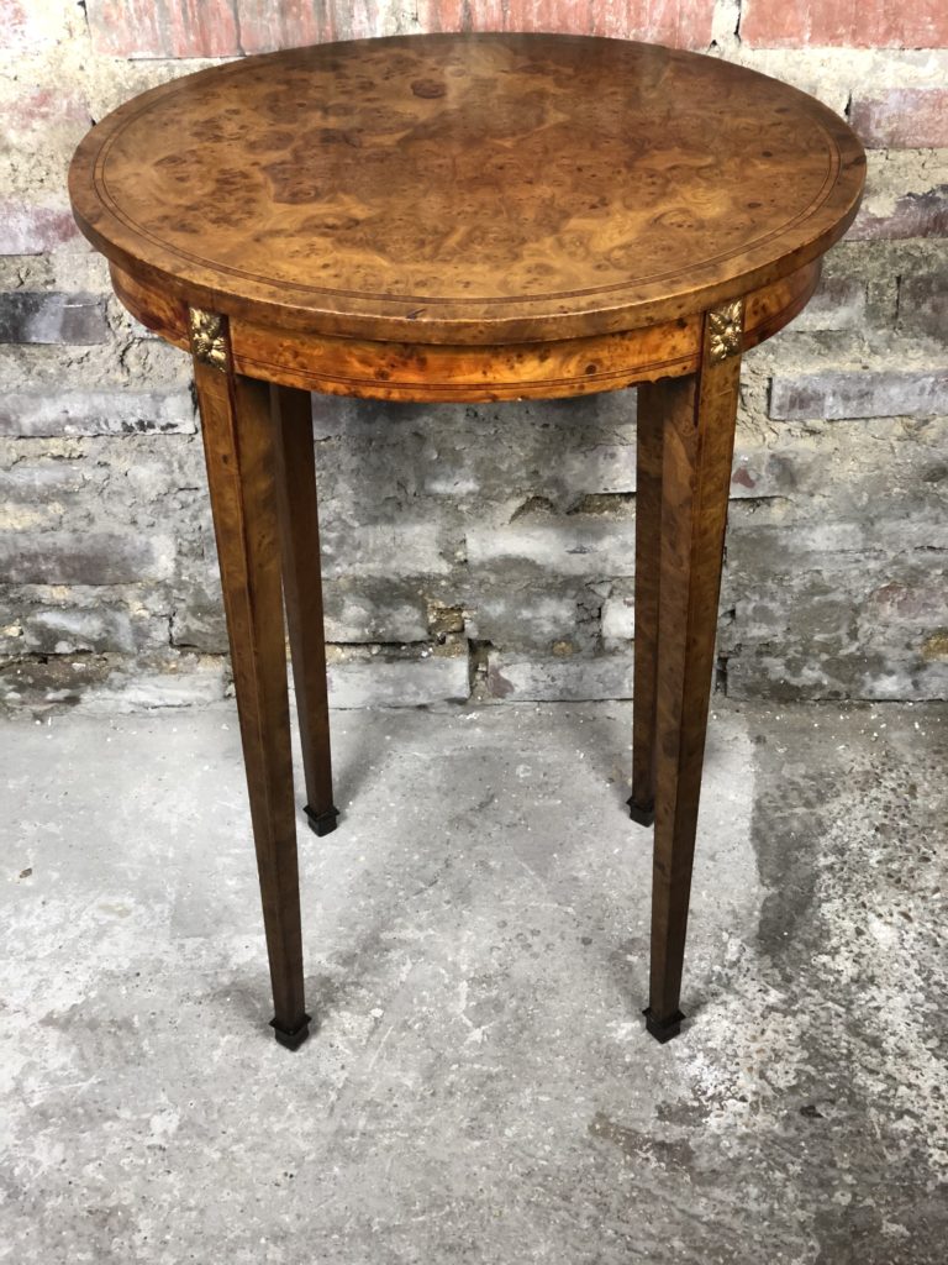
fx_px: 1899
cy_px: 632
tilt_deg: -38.3
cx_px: 474
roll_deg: +1.5
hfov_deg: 28.0
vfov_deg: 36.8
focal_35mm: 52
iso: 125
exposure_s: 1/25
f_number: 2.4
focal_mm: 6
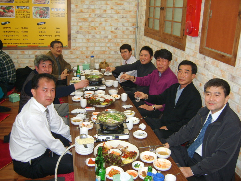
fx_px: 244
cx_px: 120
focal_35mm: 35
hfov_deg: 52.6
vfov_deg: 40.7
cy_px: 90
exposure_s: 1/30
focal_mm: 7.4
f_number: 2.8
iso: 100
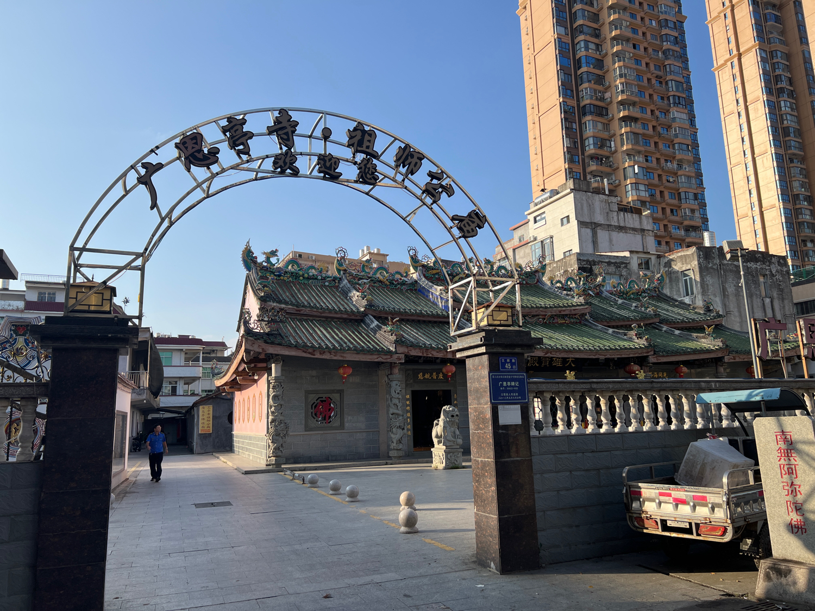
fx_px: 612
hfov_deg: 67.3
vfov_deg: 53.1
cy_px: 306
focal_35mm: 26
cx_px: 408
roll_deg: +2.0
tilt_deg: +11.3
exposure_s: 1/2695
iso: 50
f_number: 1.5
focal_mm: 5.7
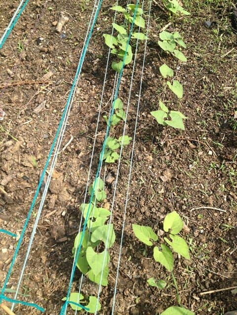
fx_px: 320
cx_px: 118
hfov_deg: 40.7
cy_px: 158
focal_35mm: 35
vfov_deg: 52.6
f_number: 2.4
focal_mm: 4.28
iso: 50
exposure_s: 1/502
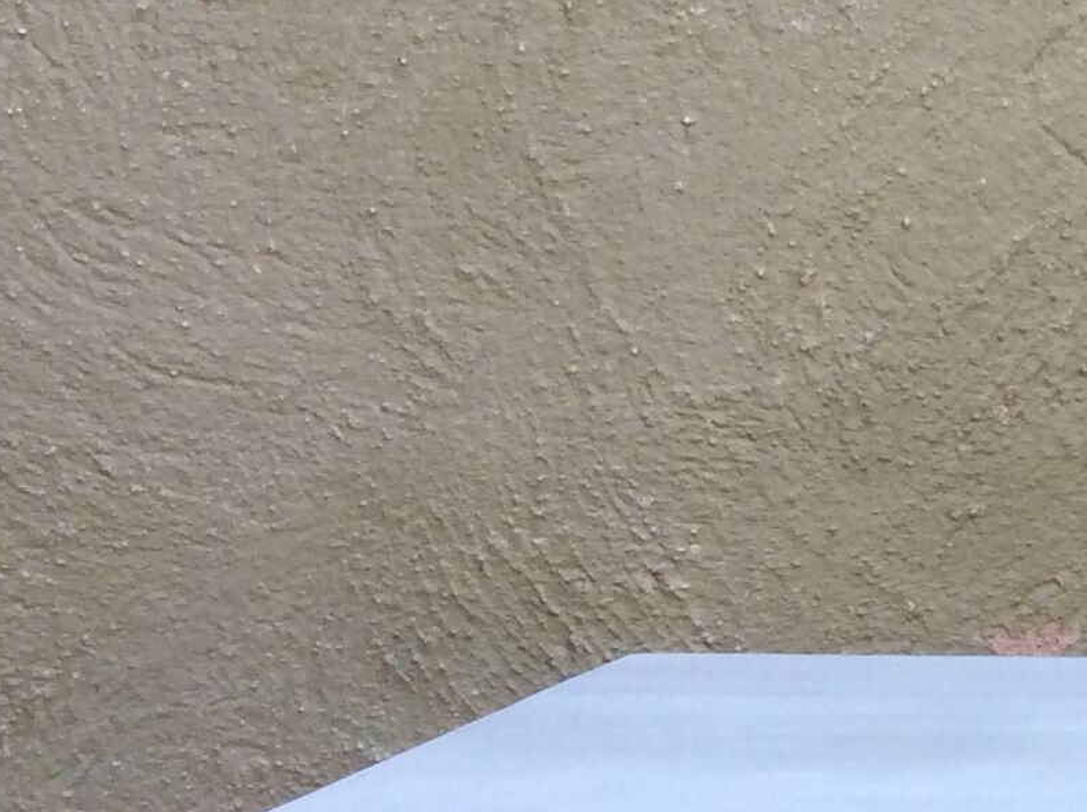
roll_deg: +0.2
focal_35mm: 105
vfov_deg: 13.9
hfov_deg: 16.8
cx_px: 1703
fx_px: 3292
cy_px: 736
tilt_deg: -8.0
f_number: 2.4
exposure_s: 1/50
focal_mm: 3.3
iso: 32
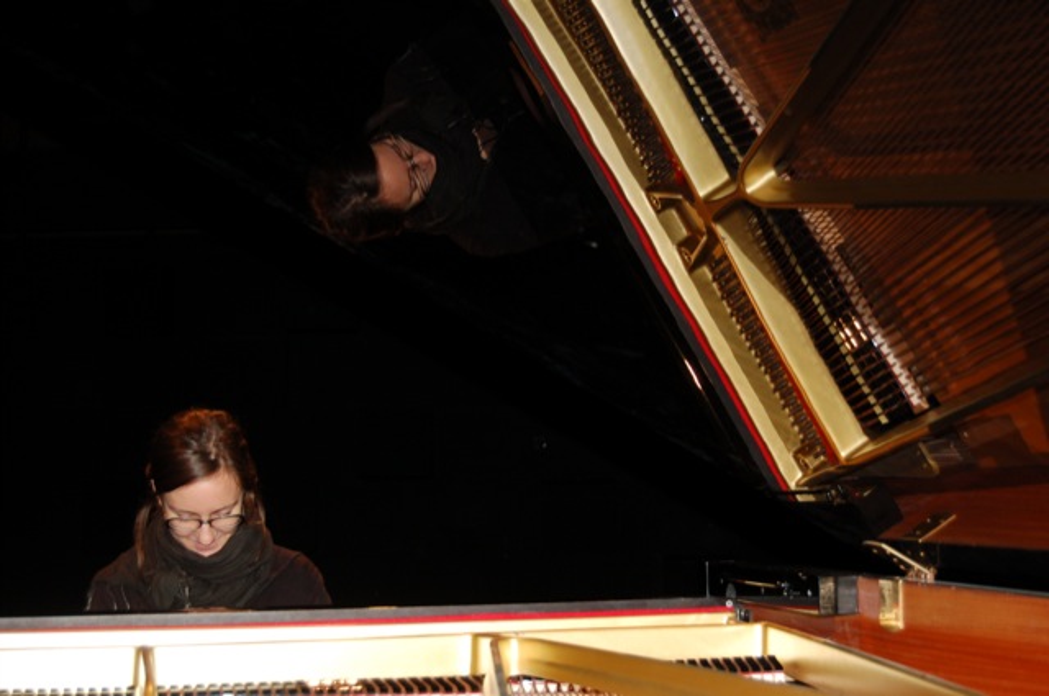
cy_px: 348
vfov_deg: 23.7
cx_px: 524
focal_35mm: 57
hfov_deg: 35.1
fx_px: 1659
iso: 400
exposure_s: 1/60
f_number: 5
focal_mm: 38
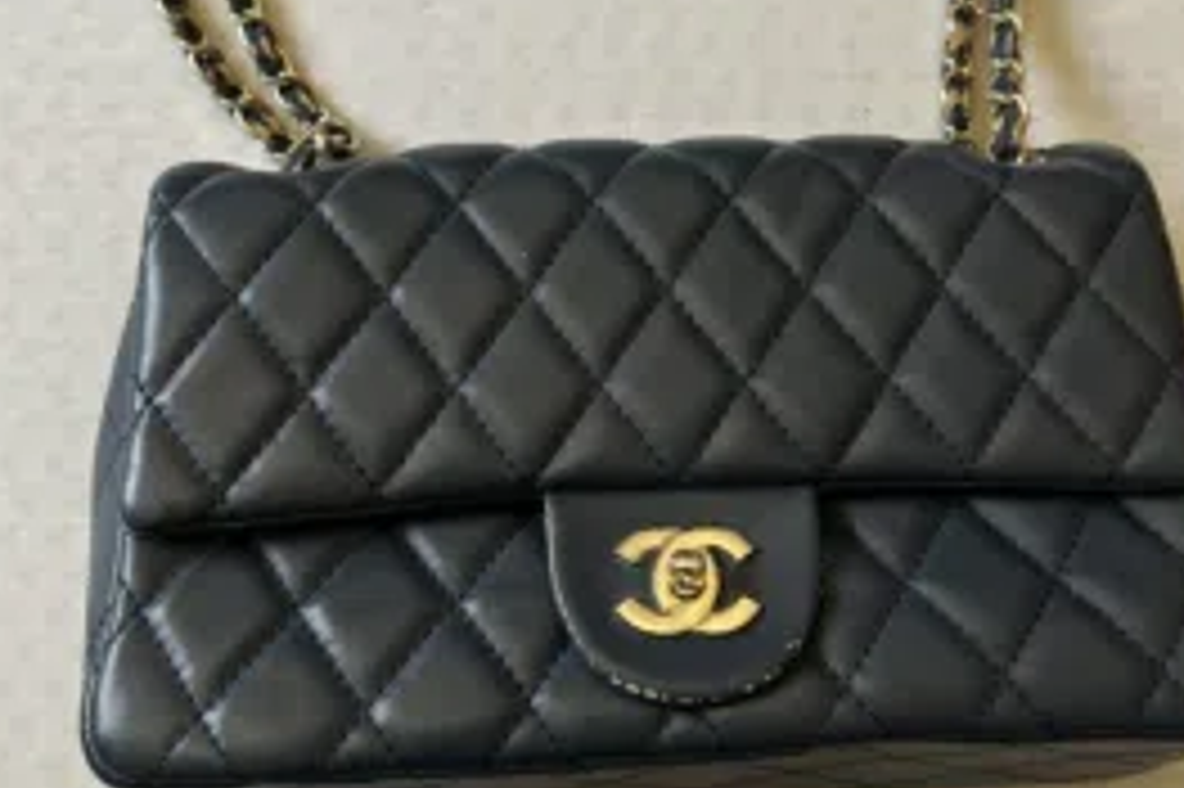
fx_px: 1249
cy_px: 284
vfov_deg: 34.8
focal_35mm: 38
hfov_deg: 50.7
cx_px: 630
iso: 500
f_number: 1.78
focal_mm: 6.86
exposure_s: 1/60
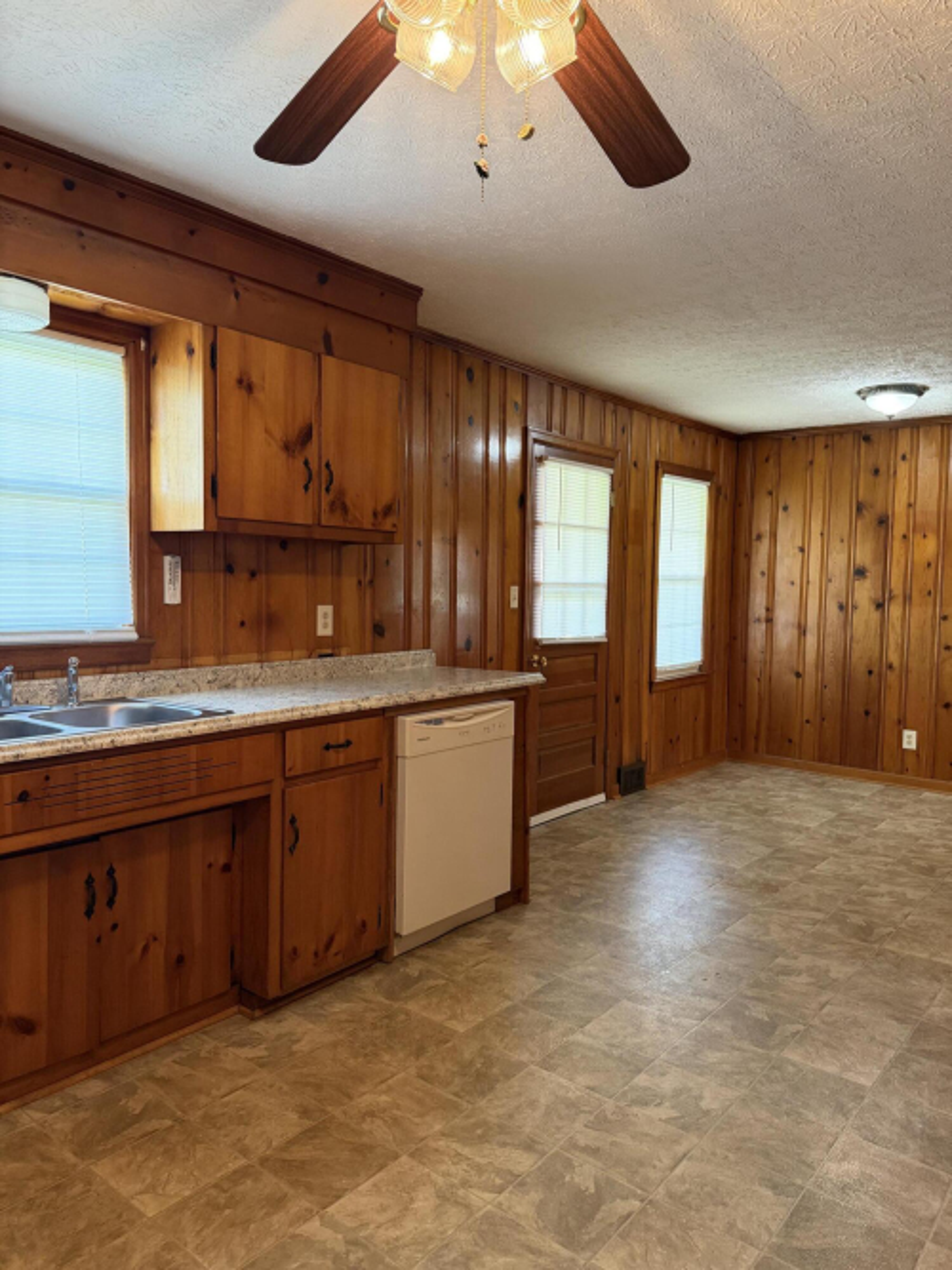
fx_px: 880
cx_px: 476
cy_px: 635
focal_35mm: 24
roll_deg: -1.5
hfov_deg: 56.8
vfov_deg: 71.6
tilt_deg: -2.9
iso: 400
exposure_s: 1/60
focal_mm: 6.76
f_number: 1.78
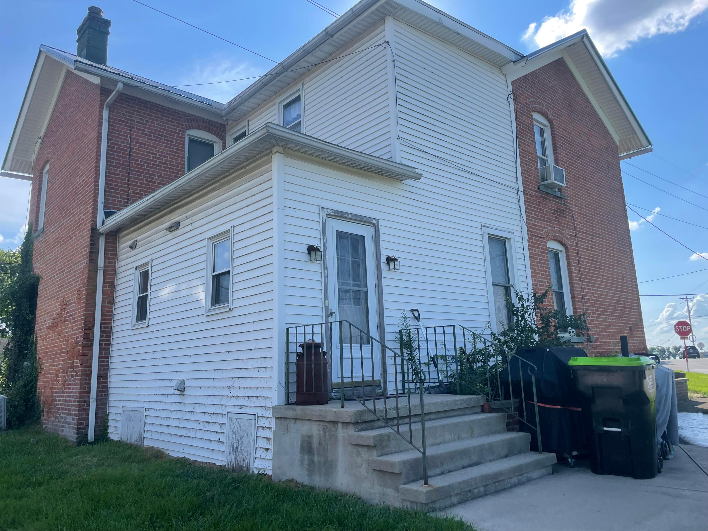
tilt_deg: +12.8
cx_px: 354
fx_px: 532
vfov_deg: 53.1
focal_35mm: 26
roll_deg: +1.6
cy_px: 266
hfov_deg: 67.3
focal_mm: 4.2
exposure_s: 1/2020
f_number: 1.6
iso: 32
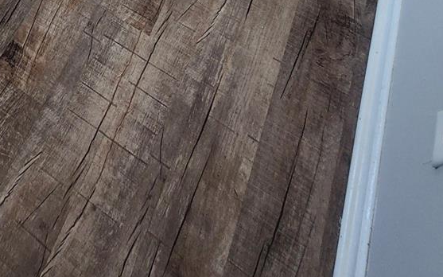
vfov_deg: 20.9
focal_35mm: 38
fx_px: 459
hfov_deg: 48.3
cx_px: 82
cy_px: -238
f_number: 2.2
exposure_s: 1/60
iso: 160
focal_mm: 2.2
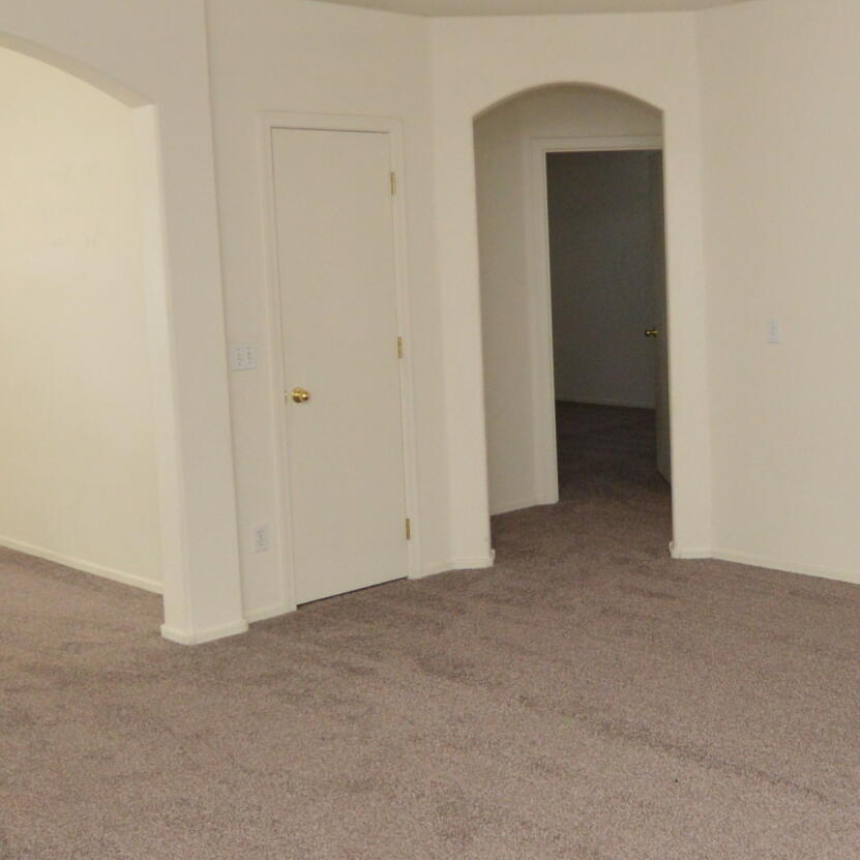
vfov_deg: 36.7
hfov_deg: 35.7
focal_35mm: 46
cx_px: 675
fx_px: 1293
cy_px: 346
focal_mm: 10
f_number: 3.5
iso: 800
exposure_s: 1/60
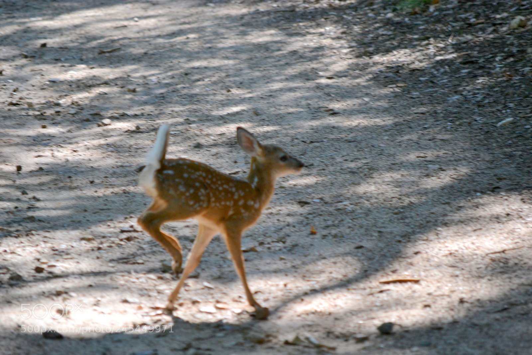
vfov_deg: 4.6
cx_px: 266
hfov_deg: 6.9
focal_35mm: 300
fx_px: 4433
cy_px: 178
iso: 720
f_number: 5.6
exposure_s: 1/500
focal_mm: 200
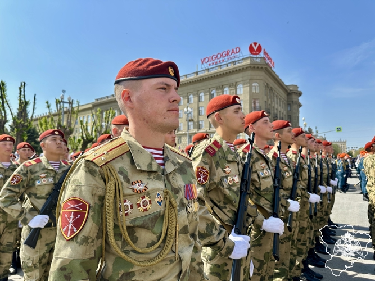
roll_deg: -0.8
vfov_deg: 56.8
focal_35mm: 24
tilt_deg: +4.8
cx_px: 188
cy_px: 140
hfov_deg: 71.6
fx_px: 260
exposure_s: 1/2732
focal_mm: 6.86
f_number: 1.78
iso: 80
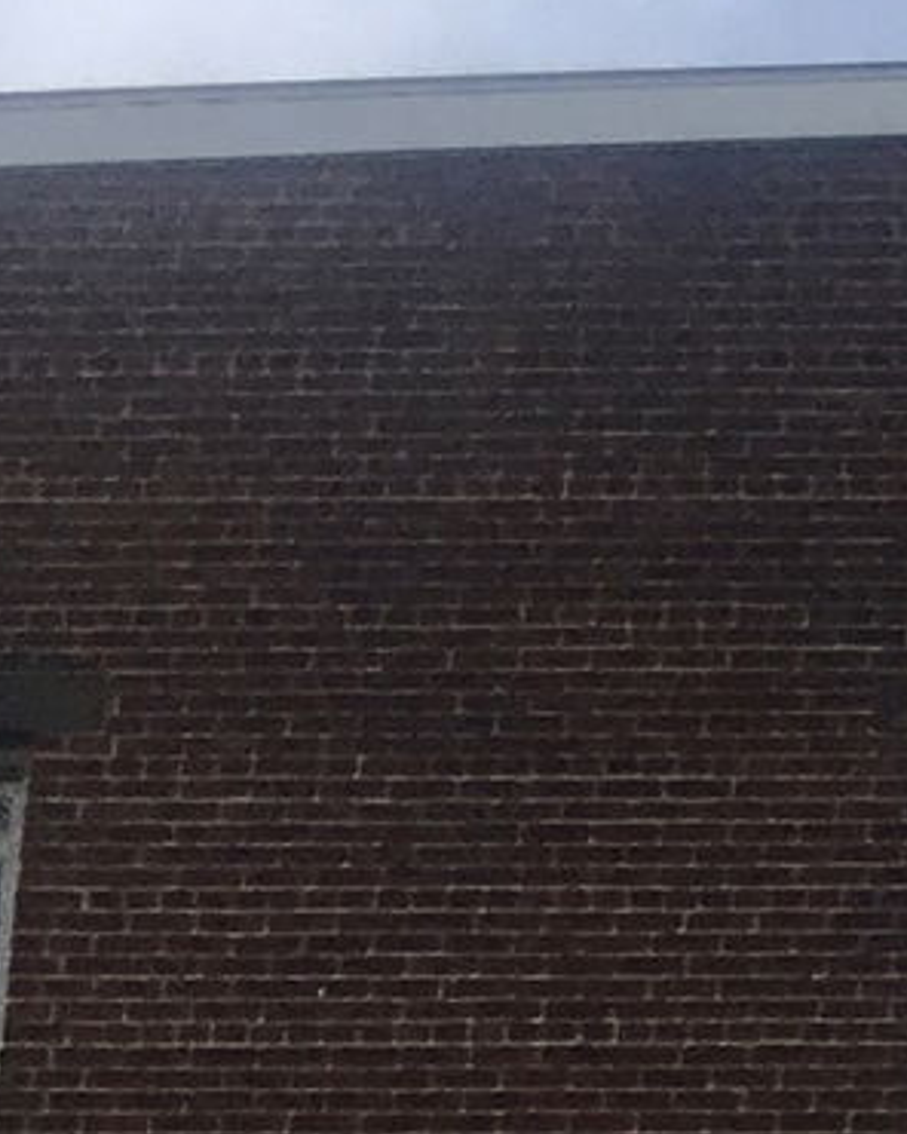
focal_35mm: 196
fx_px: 6577
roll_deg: -0.7
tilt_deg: +14.8
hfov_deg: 7.0
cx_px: 2746
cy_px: 2657
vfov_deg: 9.0
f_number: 2.2
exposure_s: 1/1570
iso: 25
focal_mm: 4.15
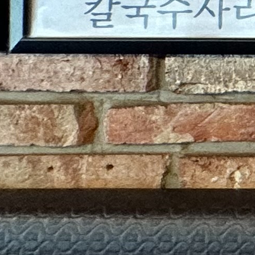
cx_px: 955
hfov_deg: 8.9
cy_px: -254
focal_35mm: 102
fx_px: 850
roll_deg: -0.2
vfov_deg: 14.3
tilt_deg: +0.9
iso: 125
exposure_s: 1/120
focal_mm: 2.22
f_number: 2.2
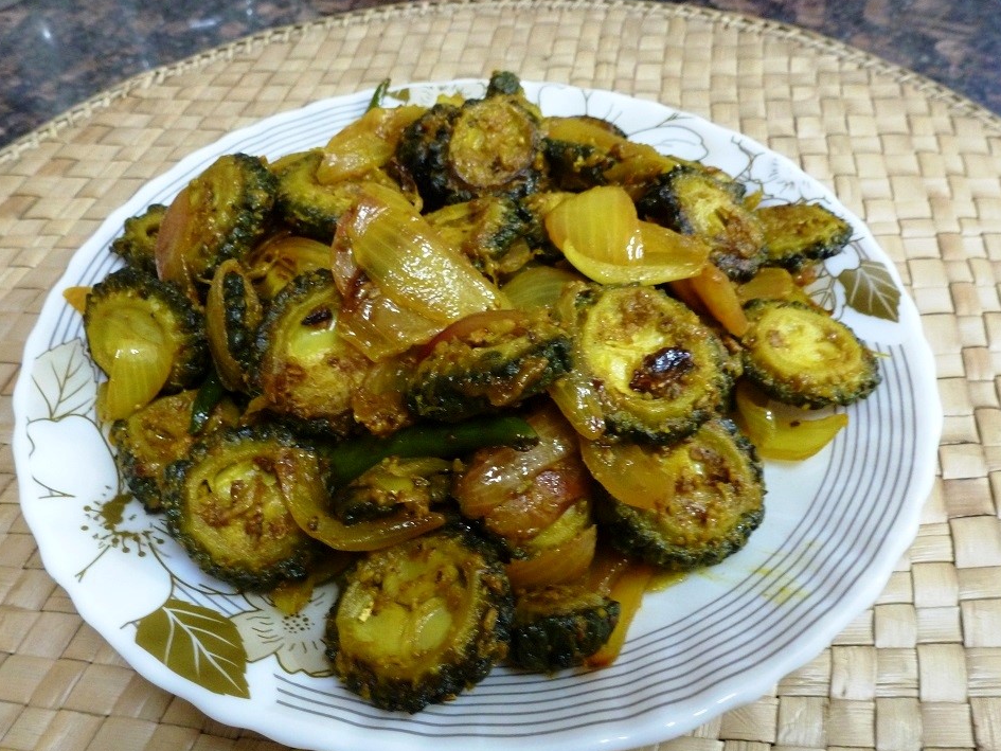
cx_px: 485
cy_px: 383
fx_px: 752
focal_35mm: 26
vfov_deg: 53.1
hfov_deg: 67.3
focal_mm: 4.3
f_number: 3.3
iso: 400
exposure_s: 1/8
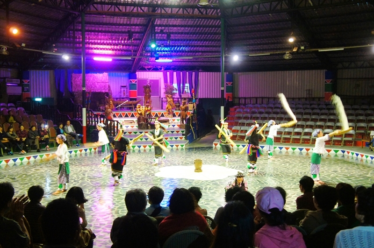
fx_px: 420
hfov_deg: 48.0
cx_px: 187
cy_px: 124
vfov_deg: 32.9
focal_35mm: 40
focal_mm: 27
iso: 1600
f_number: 4
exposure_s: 1/20
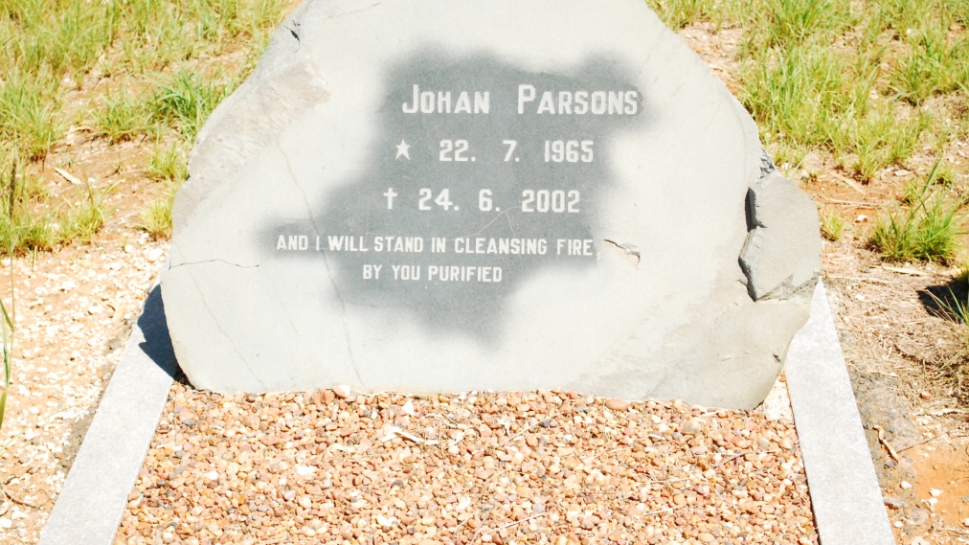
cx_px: 486
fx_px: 1798
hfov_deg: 30.2
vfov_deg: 17.2
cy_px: 225
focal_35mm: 70
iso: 1600
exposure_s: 1/4000
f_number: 5.3
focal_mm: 44
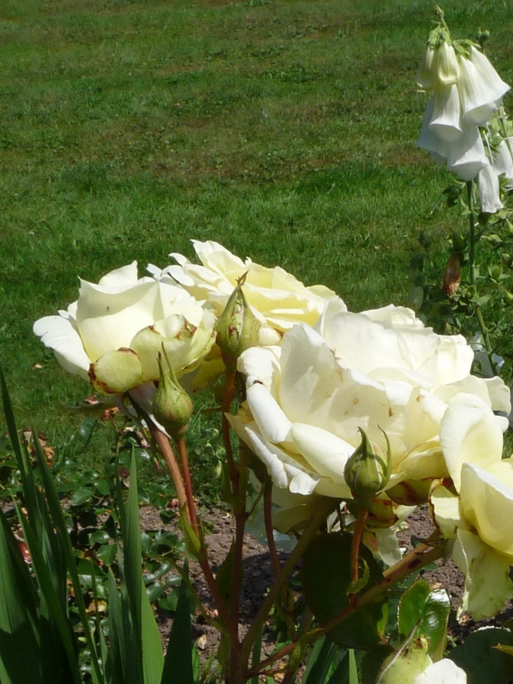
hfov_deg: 20.2
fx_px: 1423
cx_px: 418
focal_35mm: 72
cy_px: 594
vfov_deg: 26.3
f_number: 7.1
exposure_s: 1/400
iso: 100
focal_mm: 4.8
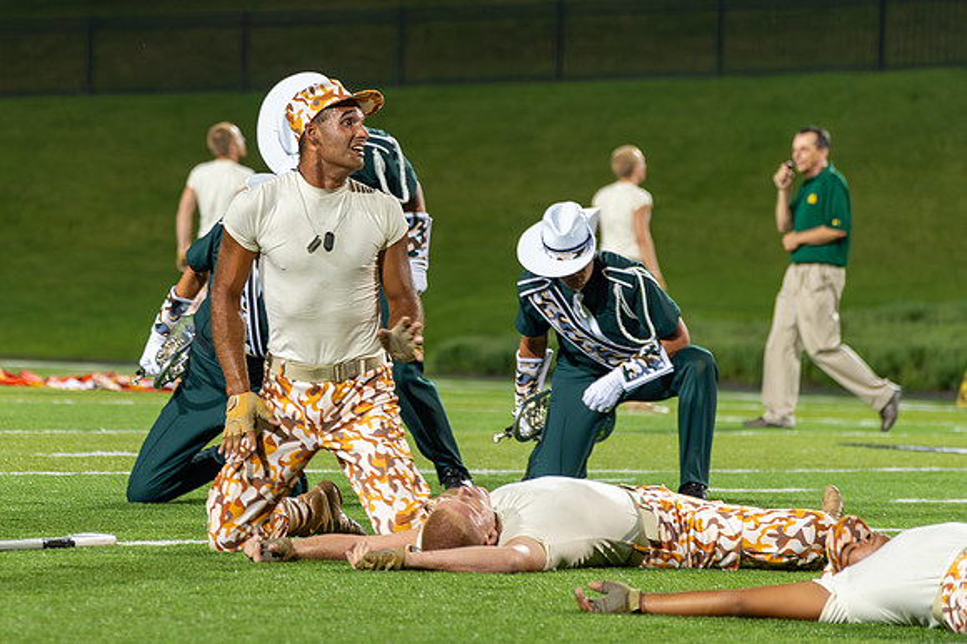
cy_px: 227
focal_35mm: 255
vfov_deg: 5.4
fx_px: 6836
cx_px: 310
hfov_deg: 8.1
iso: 1600
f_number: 5
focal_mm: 185
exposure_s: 1/160
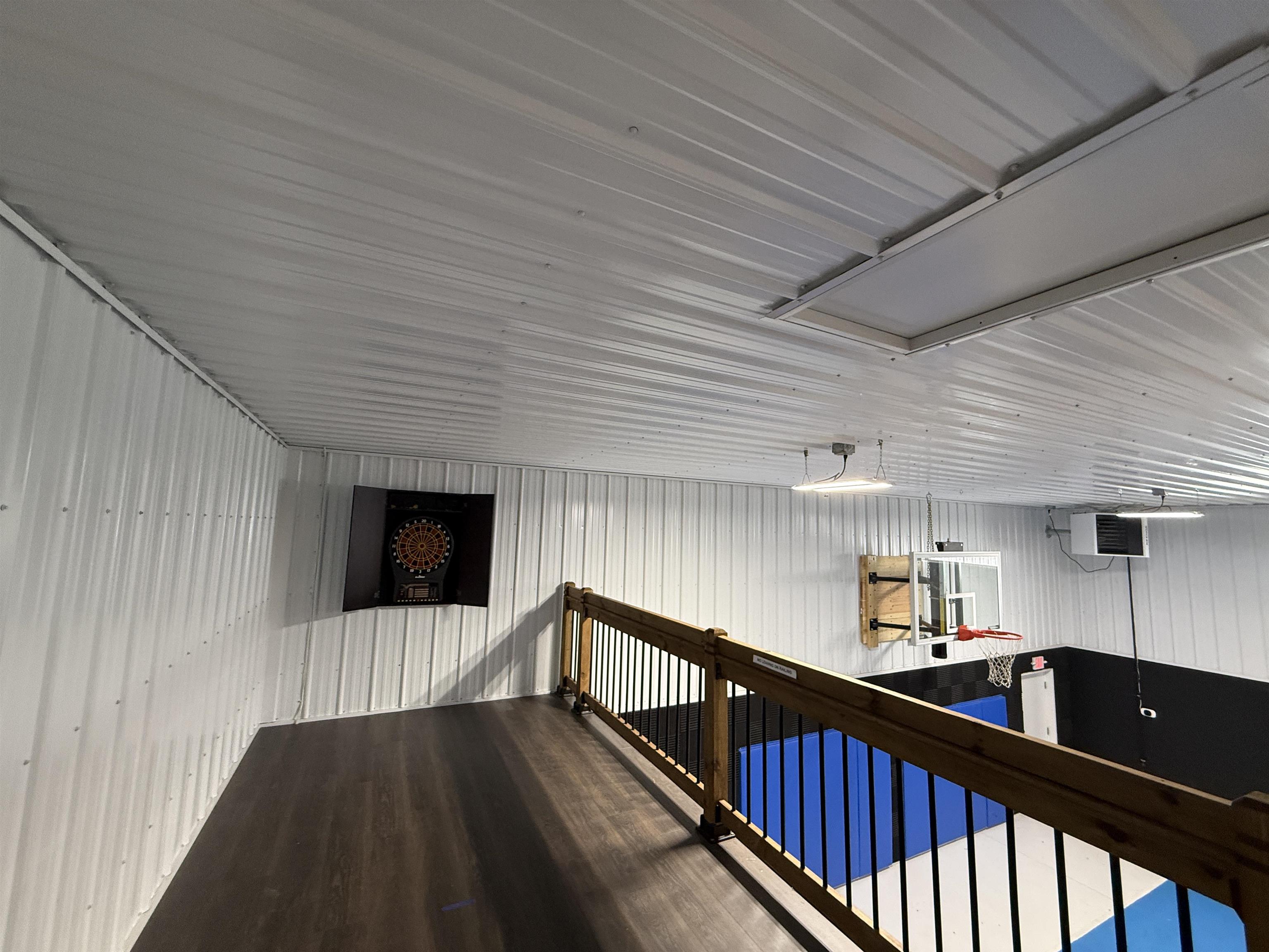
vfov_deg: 85.7
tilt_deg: +5.8
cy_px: 476
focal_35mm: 14
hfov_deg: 102.1
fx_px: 513
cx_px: 634
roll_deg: -1.6
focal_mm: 2.22
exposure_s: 1/120
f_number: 2.2
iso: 250
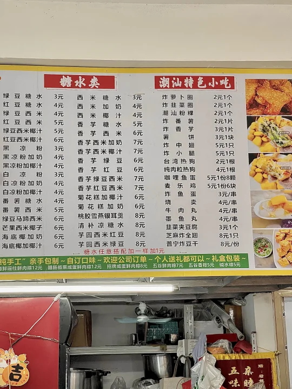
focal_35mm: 64
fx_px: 720
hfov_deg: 22.9
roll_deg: +1.5
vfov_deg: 30.3
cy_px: 194
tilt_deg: +12.6
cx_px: 146
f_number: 2.2
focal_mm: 7.5
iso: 200
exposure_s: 1/100
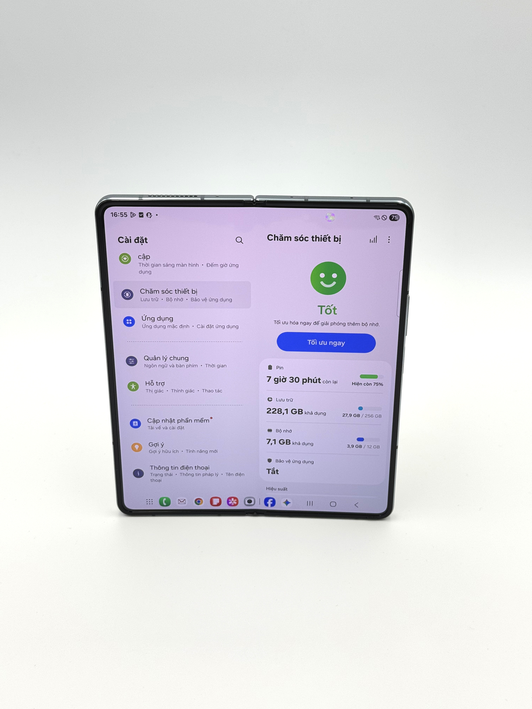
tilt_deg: -26.5
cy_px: 354
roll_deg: -0.4
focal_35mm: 48
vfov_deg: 39.7
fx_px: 984
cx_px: 266
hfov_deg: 30.3
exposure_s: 1/345
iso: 64
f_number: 1.78
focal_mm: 6.76
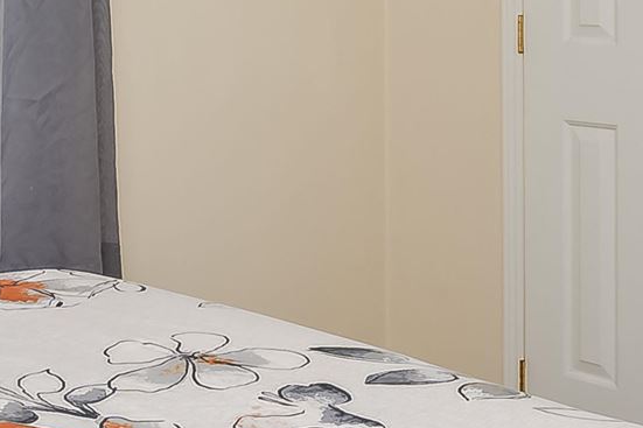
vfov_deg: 17.0
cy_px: -31
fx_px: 1393
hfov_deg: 24.9
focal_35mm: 78
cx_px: 19
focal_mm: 14
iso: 500
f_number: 9
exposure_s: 1/125
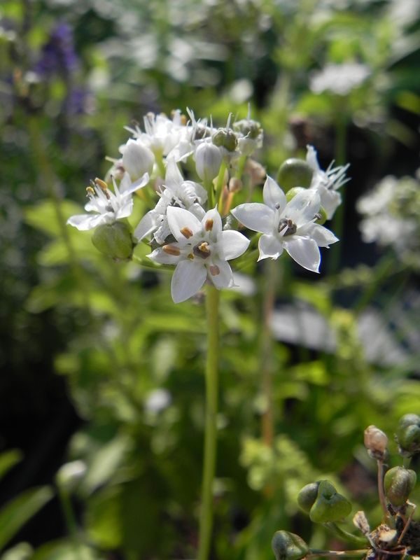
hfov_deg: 38.7
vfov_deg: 50.1
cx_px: 210
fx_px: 599
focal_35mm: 37
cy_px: 280
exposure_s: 1/1000
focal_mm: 6.6
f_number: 3.2
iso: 160
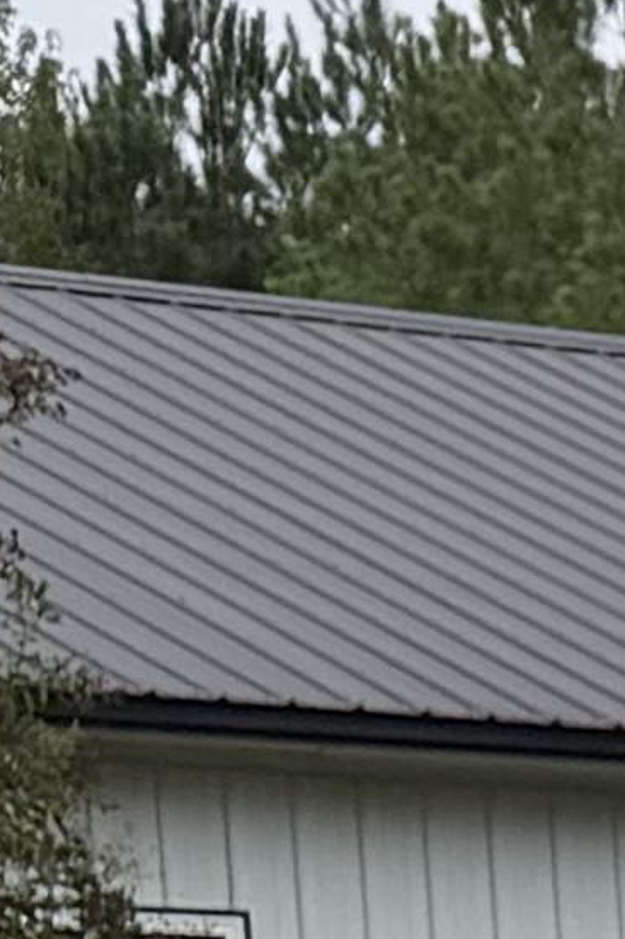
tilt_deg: -9.7
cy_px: 2306
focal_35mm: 259
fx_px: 6749
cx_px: 3835
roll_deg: +0.5
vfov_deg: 7.4
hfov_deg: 4.2
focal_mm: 6.76
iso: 80
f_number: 1.78
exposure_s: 1/2053
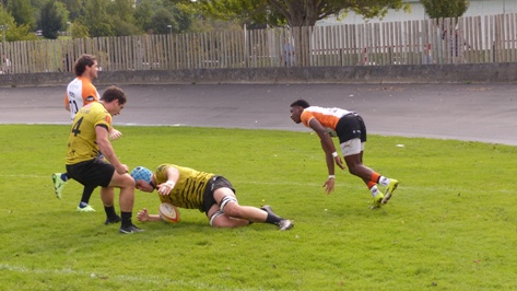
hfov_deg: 26.9
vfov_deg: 15.3
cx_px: 259
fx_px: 1083
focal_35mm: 79
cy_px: 182
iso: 100
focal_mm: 13
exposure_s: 1/500
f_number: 3.2
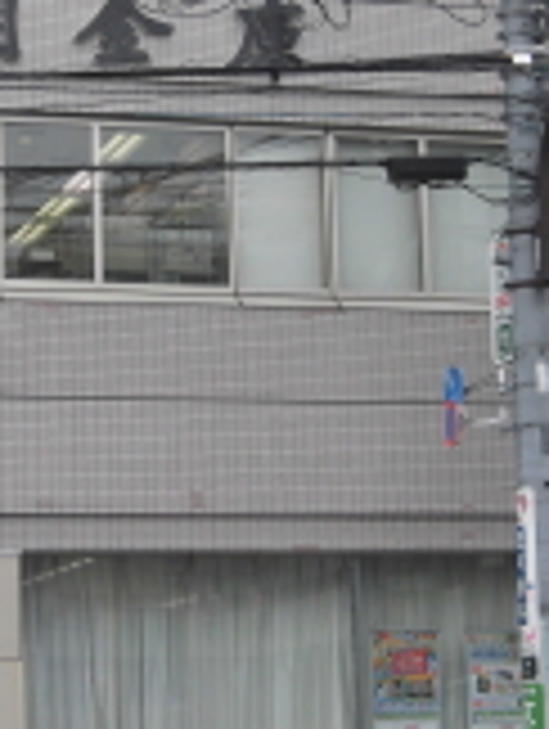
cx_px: 207
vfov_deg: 15.5
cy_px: 261
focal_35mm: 127
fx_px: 2679
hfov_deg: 11.7
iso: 100
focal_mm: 10.54
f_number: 4.2
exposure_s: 1/250
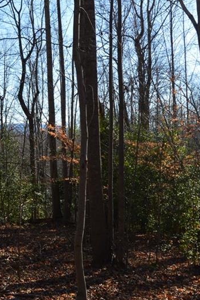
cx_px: 31
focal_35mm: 53
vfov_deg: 37.3
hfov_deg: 24.9
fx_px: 442
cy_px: 114
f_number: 10
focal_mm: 18
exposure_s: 1/250
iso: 400
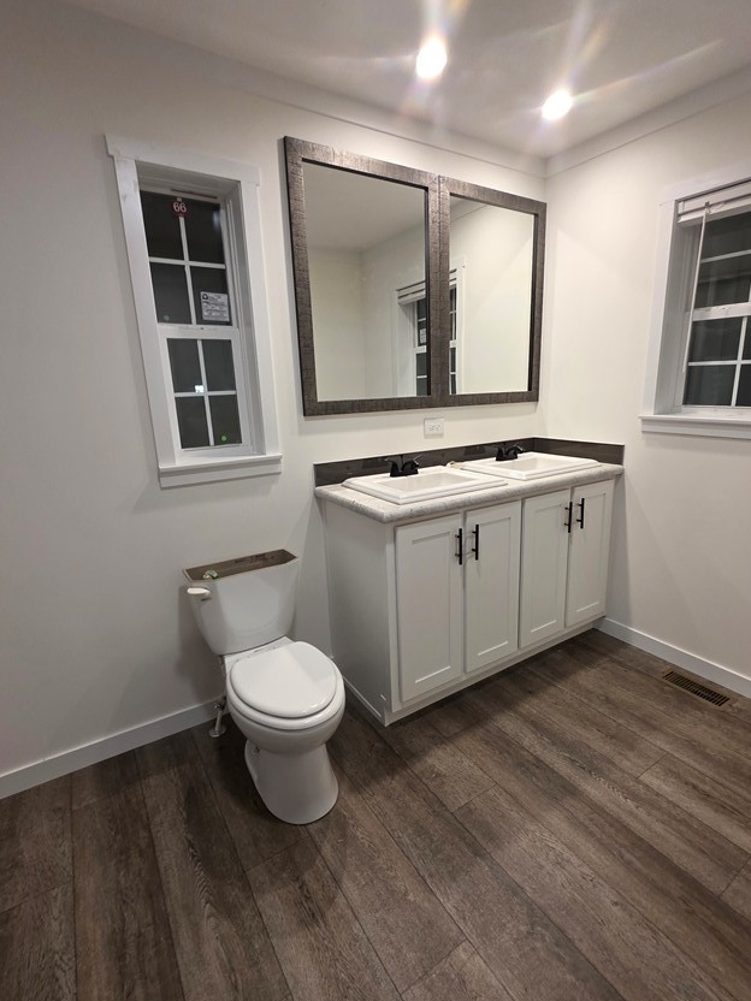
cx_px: 395
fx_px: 463
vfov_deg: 94.5
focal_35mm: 16
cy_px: 499
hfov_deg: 78.0
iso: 250
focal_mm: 2.2
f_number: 1.9
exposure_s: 1/120
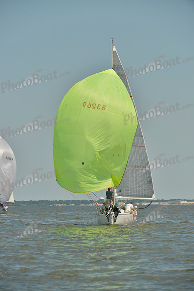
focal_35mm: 220
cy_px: 146
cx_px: 97
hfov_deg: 6.2
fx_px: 1777
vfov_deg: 9.4
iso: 200
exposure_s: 1/1250
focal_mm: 220
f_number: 6.3
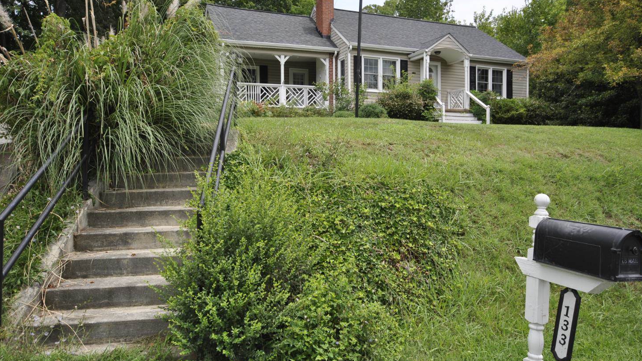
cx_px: 327
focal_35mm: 26
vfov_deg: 44.4
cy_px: 169
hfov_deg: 71.9
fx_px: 443
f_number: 7.1
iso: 100
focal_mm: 16
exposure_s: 1/200
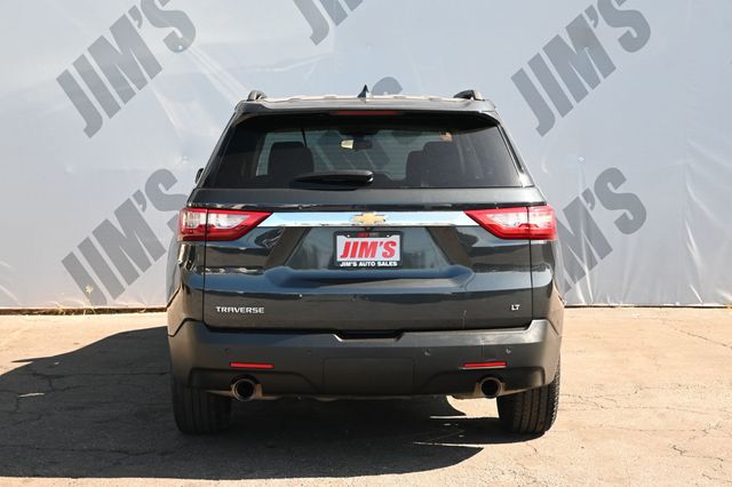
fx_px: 1189
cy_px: 244
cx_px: 366
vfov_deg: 23.2
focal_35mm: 58
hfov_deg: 34.2
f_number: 5.6
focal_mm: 39
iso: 400
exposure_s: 1/250
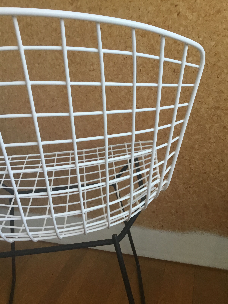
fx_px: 272
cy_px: 152
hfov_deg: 45.4
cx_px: 114
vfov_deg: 58.4
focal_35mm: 31
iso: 40
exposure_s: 1/33
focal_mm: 3.3
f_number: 2.4
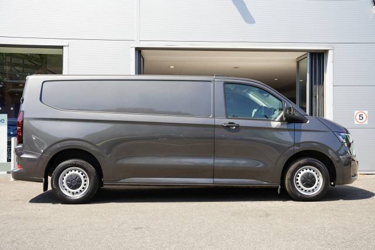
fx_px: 446
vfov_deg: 31.3
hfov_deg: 45.6
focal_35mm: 43
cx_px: 188
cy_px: 125
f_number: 5
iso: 100
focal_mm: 42.8
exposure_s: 1/80
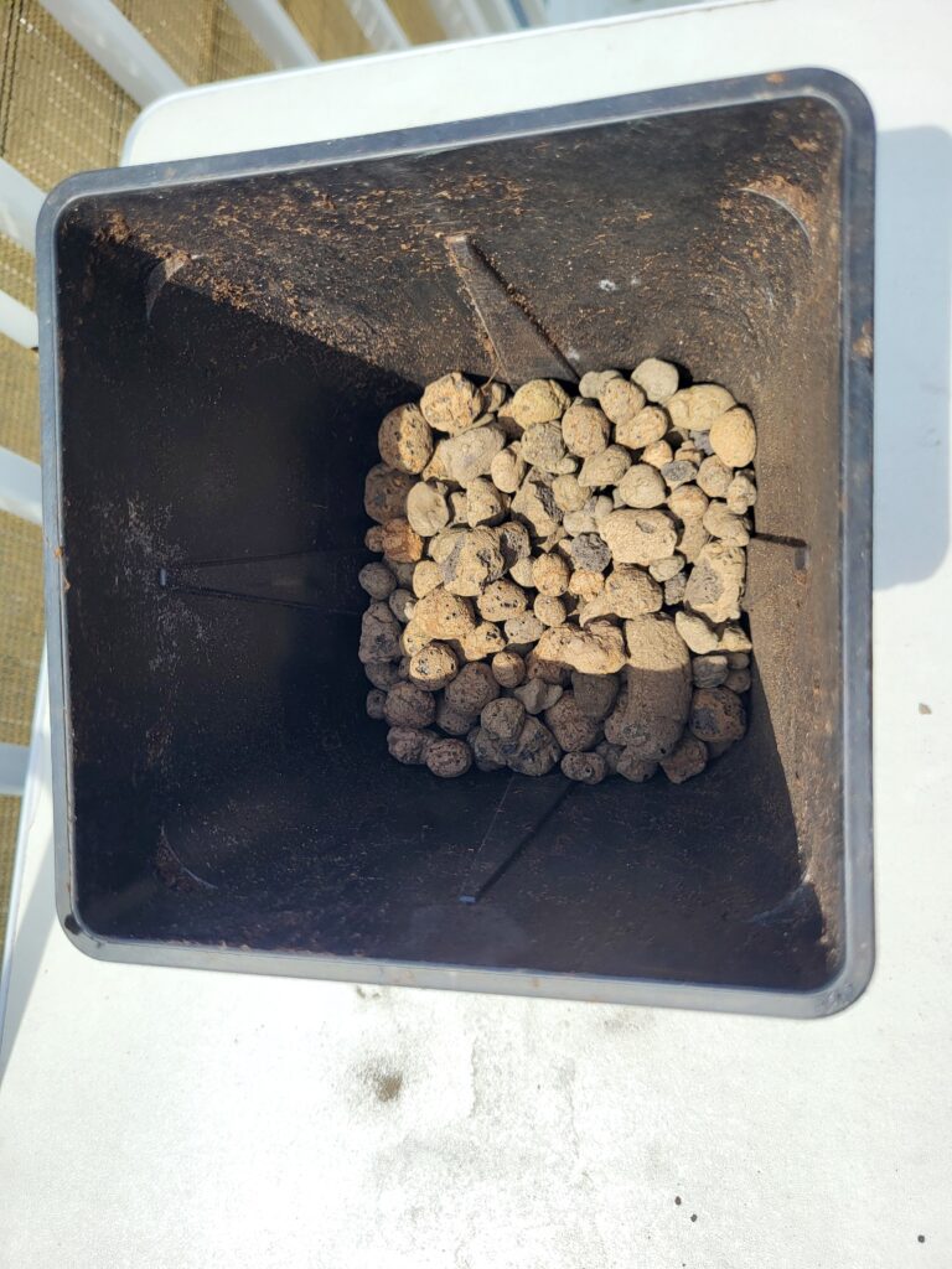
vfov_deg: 67.3
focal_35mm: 26
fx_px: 953
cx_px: 476
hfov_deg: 53.1
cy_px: 634
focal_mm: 5.4
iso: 40
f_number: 1.8
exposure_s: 1/2066
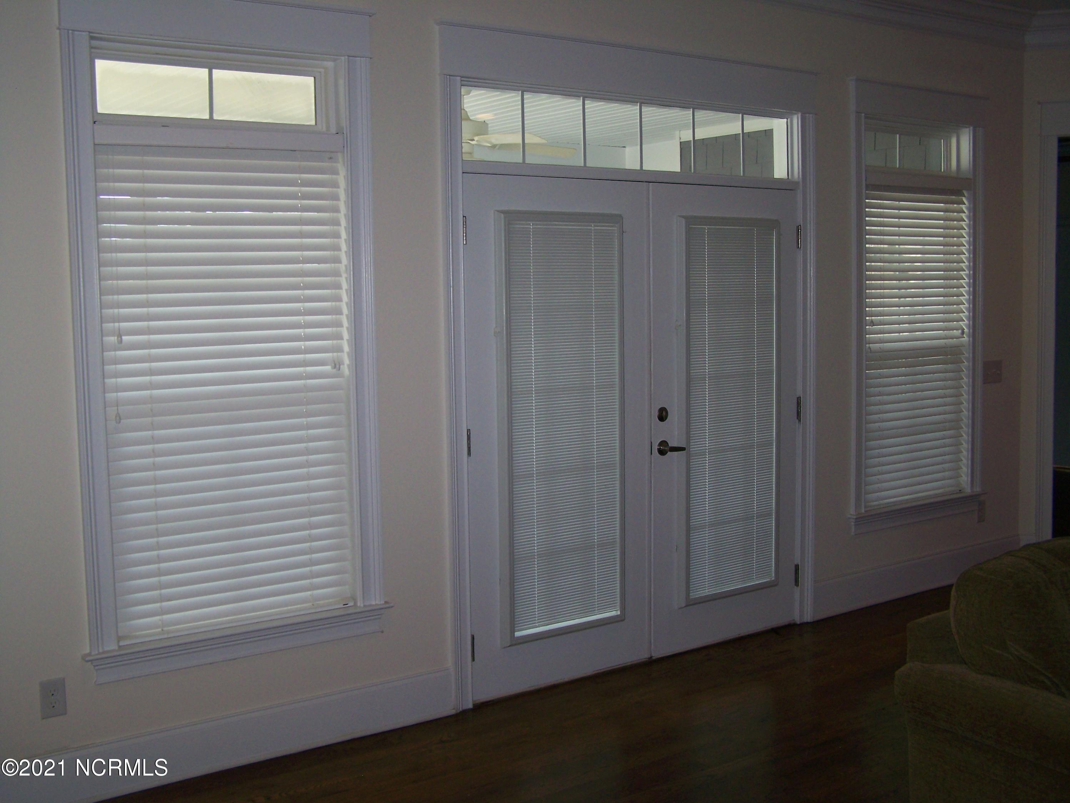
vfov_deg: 37.7
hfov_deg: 49.0
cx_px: 535
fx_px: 1175
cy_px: 402
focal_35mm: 38
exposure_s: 1/60
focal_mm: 6.3
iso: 80
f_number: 2.8
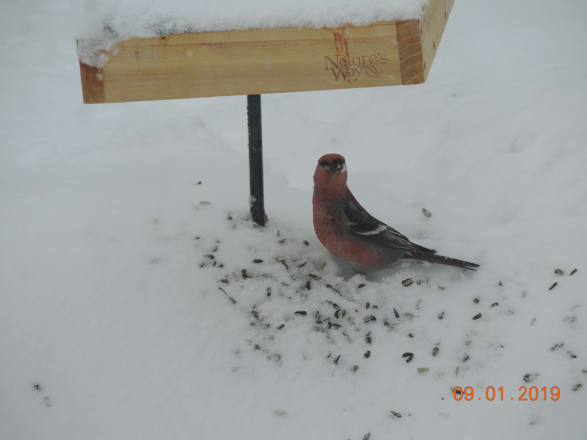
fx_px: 7970
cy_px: 220
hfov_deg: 4.2
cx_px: 294
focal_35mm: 470
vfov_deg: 3.2
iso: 100
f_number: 4.9
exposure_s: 1/250
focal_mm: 83.8
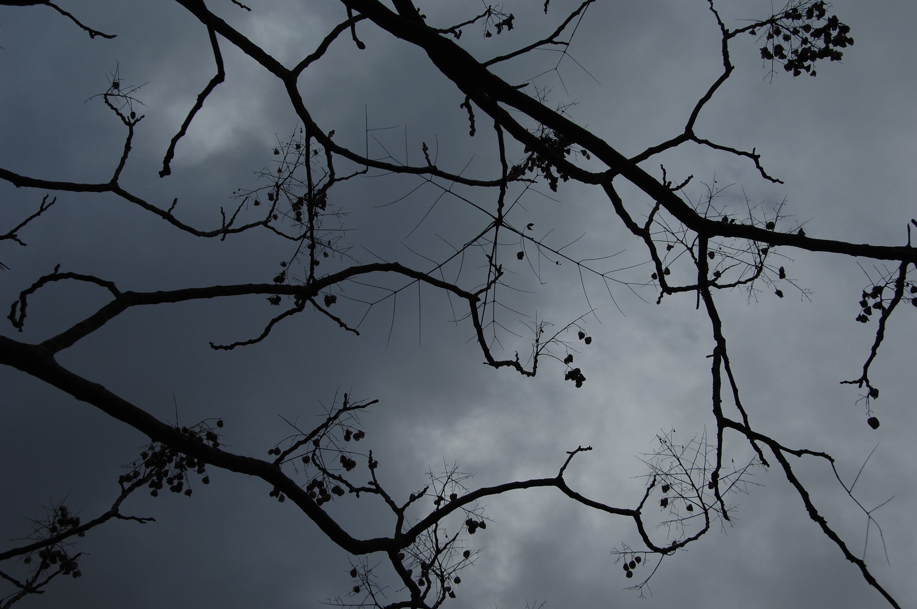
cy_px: 304
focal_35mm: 48
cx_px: 458
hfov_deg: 41.2
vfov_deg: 28.0
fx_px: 1221
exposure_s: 1/1250
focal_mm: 32
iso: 100
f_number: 8
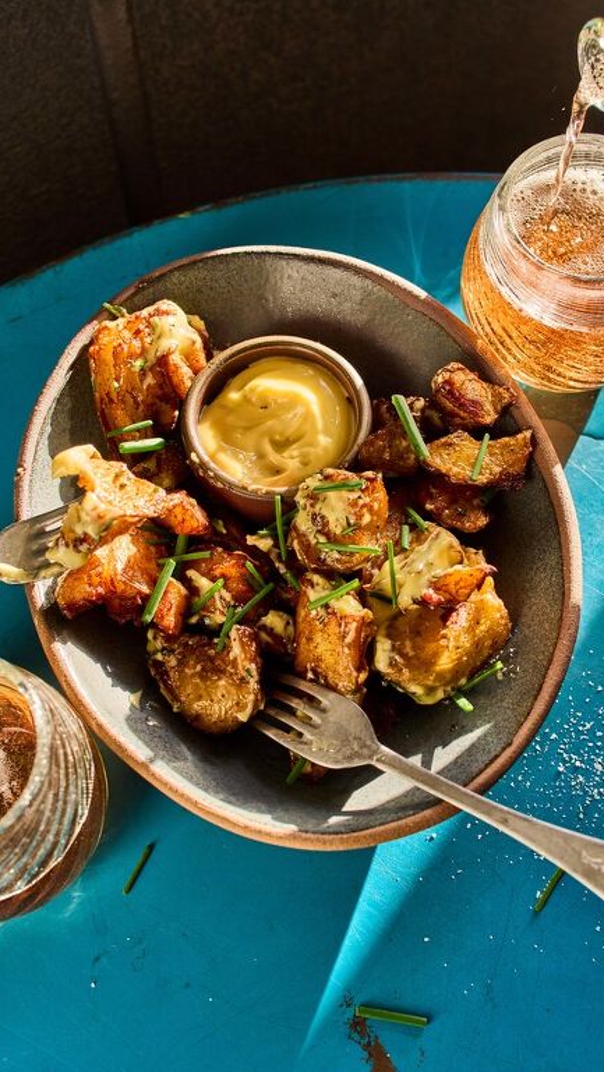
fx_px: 1394
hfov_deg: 24.4
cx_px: 338
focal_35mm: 49
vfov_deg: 42.1
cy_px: 533
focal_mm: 45
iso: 640
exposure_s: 1/125
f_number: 6.3
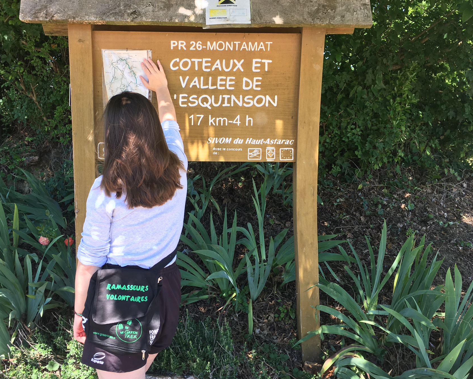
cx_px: 205
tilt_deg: -6.4
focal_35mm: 34
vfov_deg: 43.3
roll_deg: -2.4
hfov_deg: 52.7
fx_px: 476
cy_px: 172
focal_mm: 4.15
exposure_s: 1/103
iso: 25
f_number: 2.2
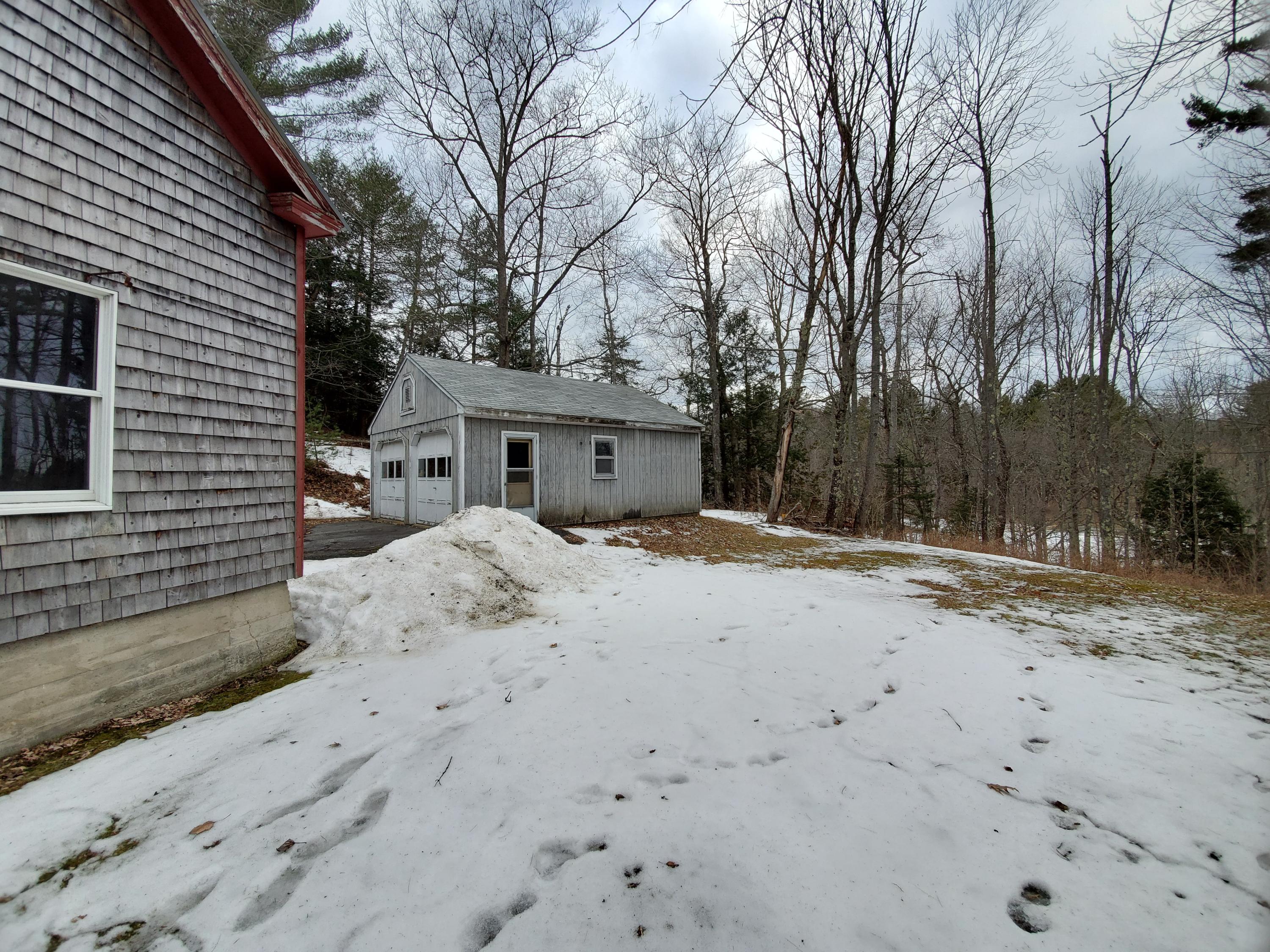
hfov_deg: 106.2
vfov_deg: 89.9
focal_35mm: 13
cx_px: 635
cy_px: 476
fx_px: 477
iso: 50
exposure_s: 1/249
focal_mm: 1.8
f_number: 2.2
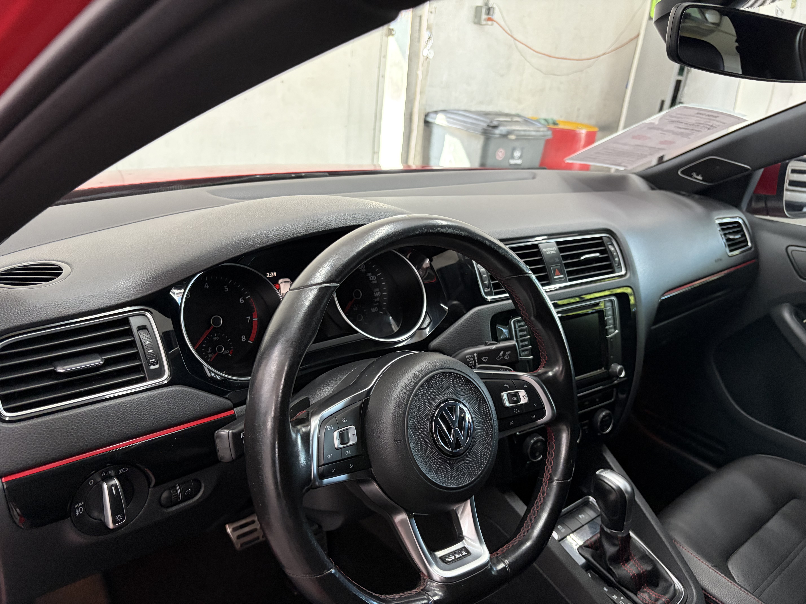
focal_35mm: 26
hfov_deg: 67.3
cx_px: 403
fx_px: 605
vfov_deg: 53.1
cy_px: 302
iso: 320
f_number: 1.6
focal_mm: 5.96
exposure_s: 1/60
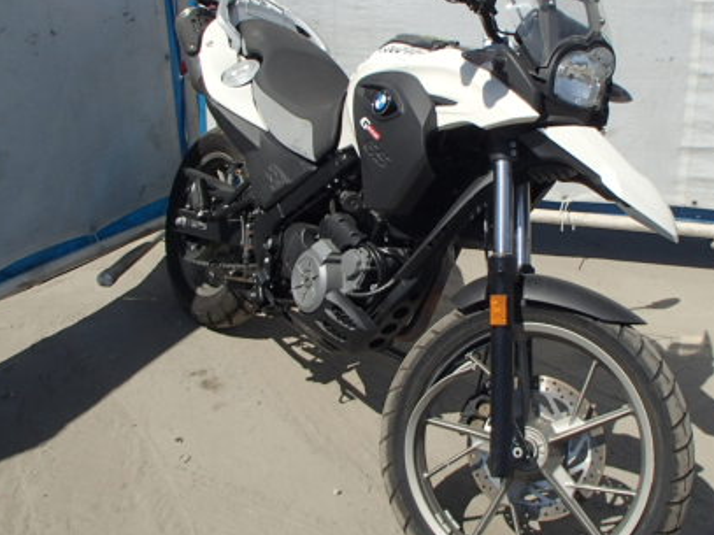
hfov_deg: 42.7
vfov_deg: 32.8
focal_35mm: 44
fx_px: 907
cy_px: 216
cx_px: 432
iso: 100
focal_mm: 5
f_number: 11
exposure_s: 1/160
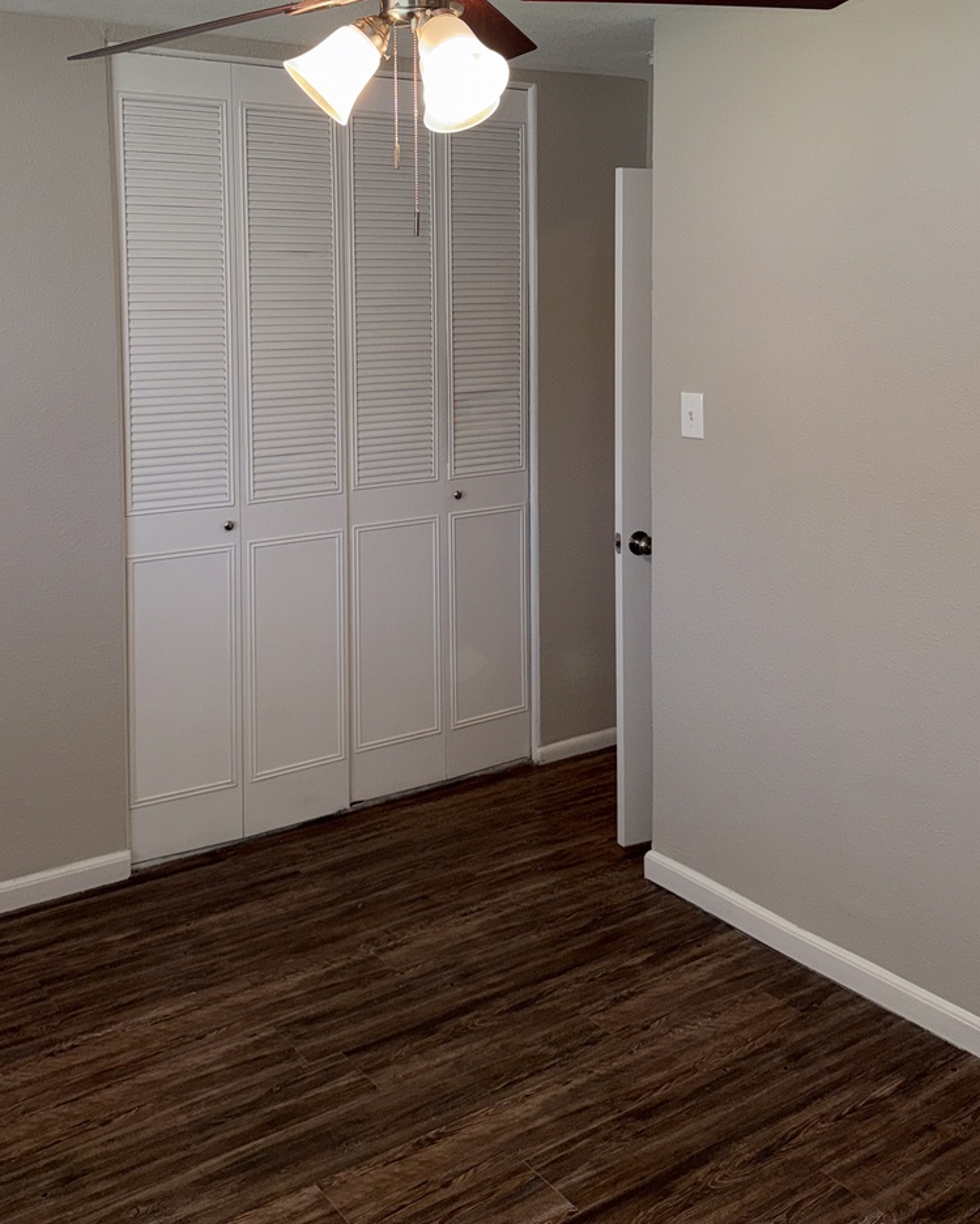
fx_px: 1305
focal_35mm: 36
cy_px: 381
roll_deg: +1.4
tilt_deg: -1.1
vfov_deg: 49.2
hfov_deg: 41.2
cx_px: 477
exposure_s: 1/120
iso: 50
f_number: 1.78
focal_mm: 6.76
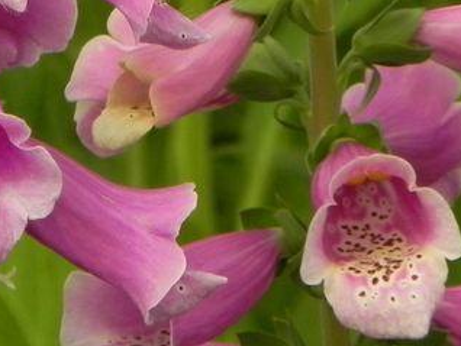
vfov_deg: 1.2
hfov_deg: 1.6
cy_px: 68
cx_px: 85
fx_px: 16846
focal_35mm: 1264
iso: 160
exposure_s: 1/1250
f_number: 5
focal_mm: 67.2
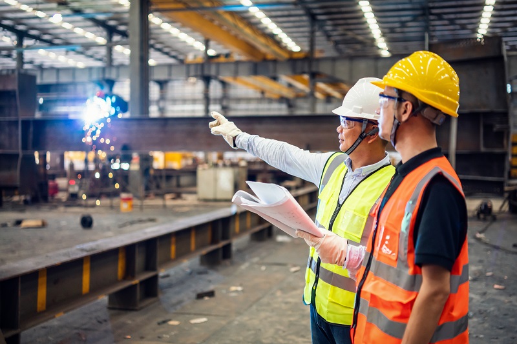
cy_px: 172
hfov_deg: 54.4
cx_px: 258
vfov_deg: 37.8
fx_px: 503
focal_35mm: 35
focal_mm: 35
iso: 1000
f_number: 1.6
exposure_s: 1/160
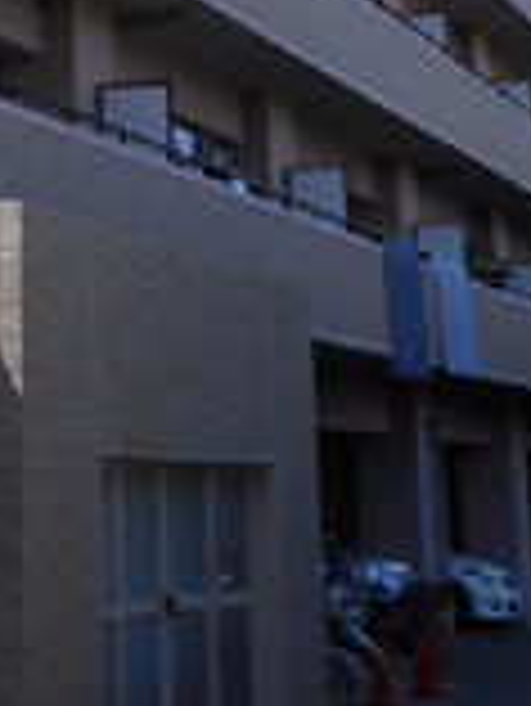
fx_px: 2165
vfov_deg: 16.6
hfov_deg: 13.2
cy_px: -407
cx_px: -256
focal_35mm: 106
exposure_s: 1/500
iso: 80
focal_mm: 4.5
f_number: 3.7
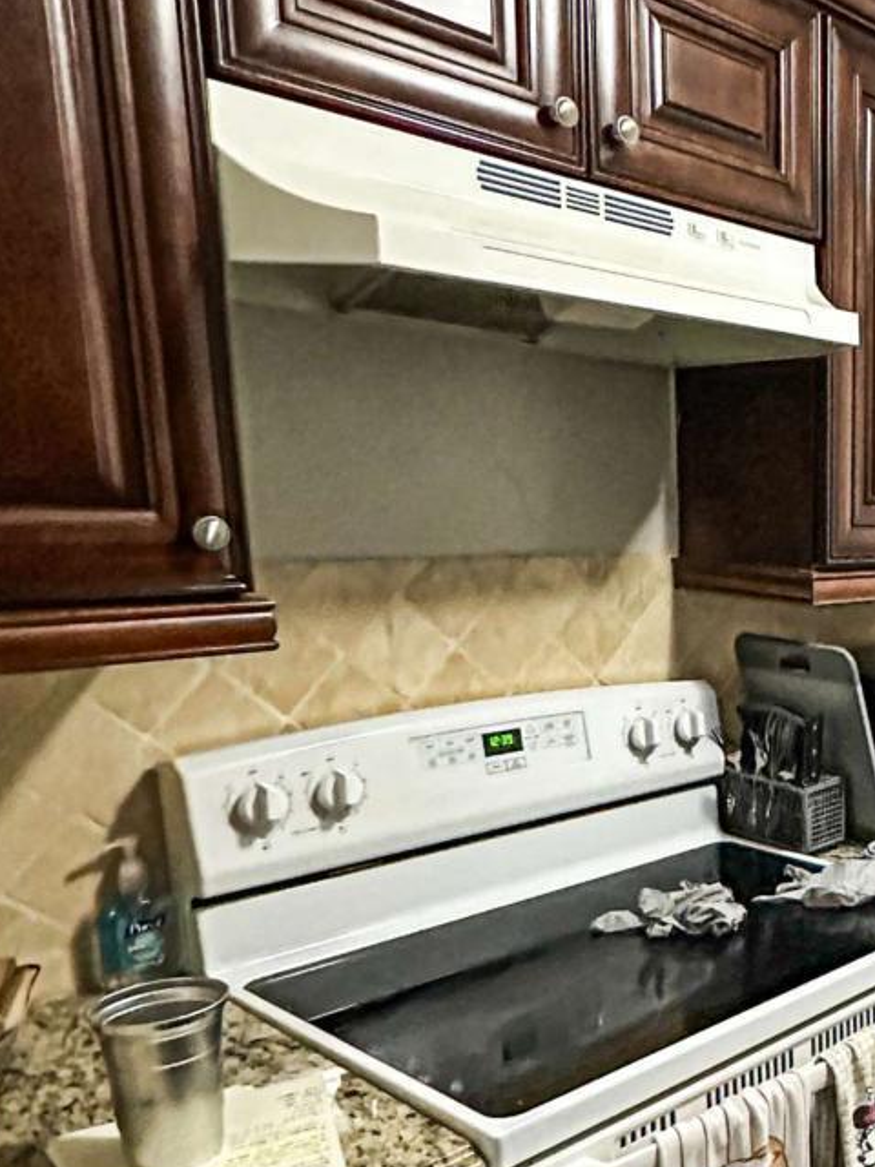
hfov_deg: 33.2
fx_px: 1180
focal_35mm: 35
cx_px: 1052
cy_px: 720
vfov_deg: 52.1
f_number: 2.2
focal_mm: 2.22
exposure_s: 1/60
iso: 1250
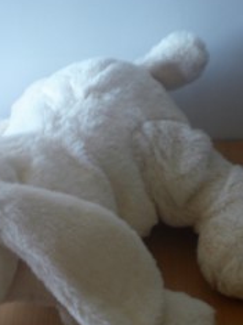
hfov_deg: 17.5
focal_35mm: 84
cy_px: 231
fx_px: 787
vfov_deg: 23.1
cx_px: 70
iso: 64
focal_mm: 6.3
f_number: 3.1
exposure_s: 1/17.7
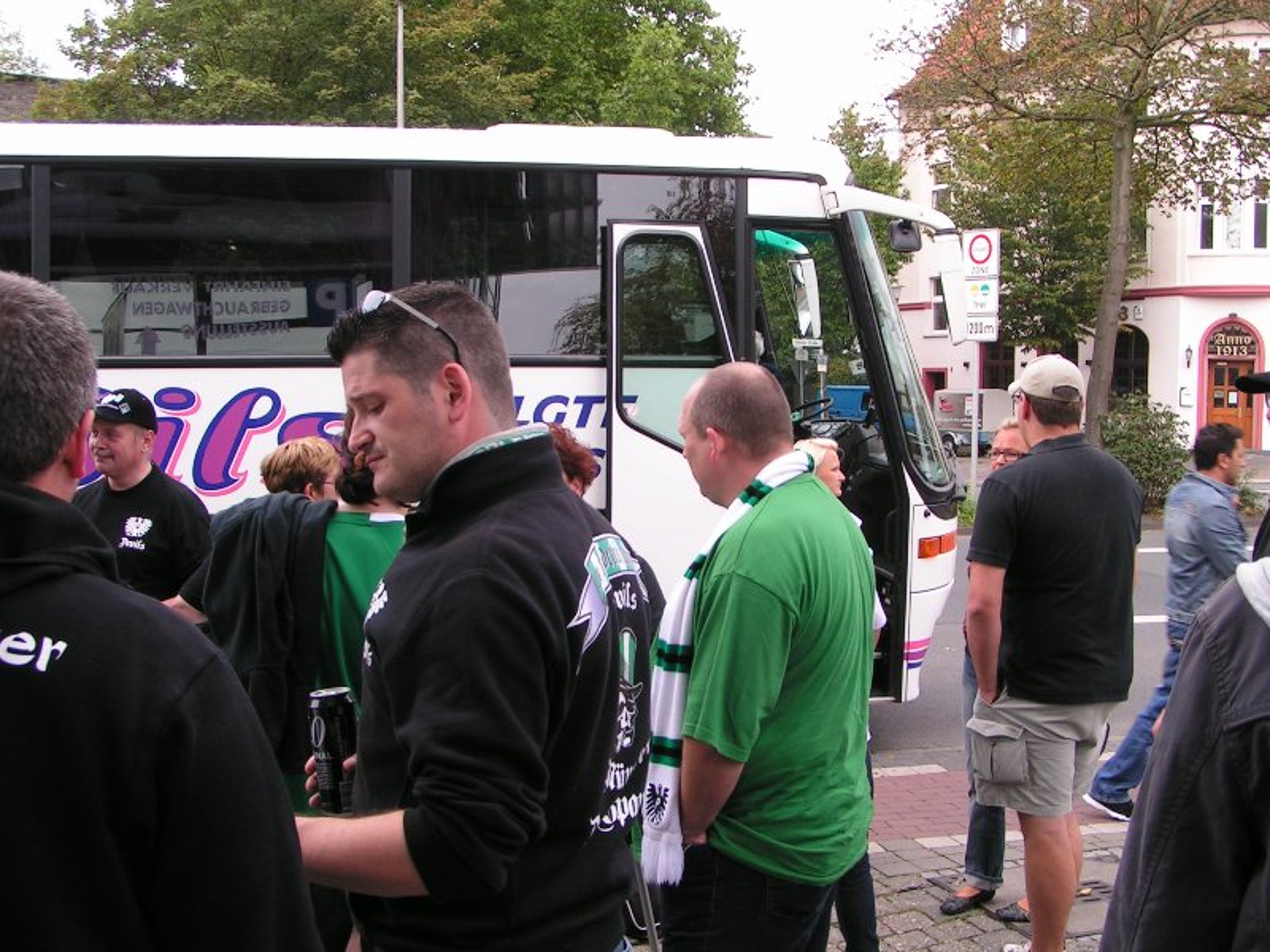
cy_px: 476
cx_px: 635
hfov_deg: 49.0
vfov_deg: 37.7
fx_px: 1394
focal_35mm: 38
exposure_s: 1/80
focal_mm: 5.8
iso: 50
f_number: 5.6
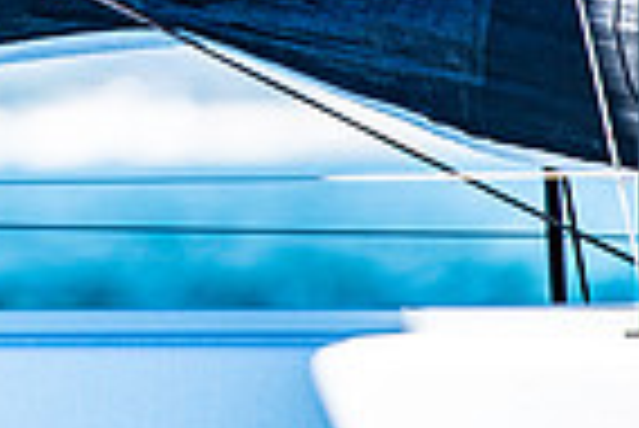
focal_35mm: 2322
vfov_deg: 0.6
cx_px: -562
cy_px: -376
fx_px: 41257
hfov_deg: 0.9
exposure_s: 1/800
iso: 320
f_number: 5
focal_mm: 380
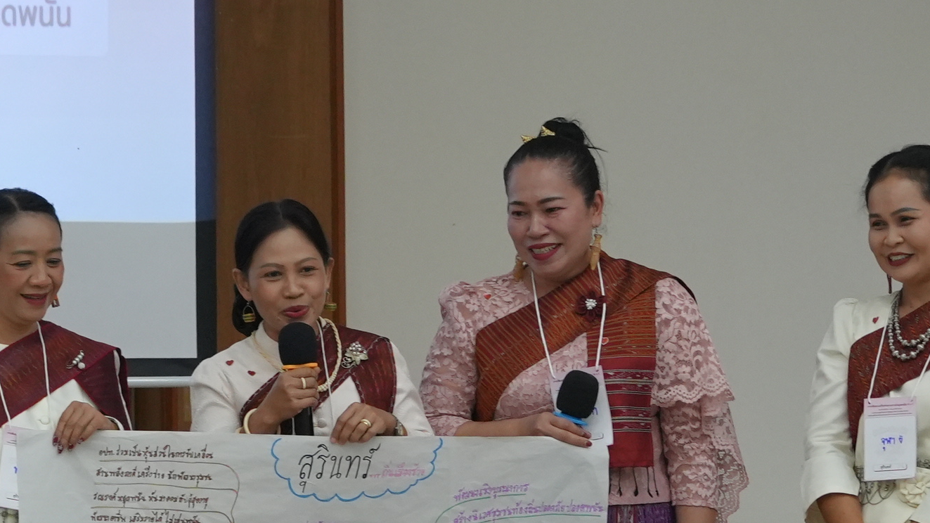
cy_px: 330
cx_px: -131
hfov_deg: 6.1
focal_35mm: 354
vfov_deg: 3.4
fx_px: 8729
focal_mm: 97
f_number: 4
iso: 2000
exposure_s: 1/160
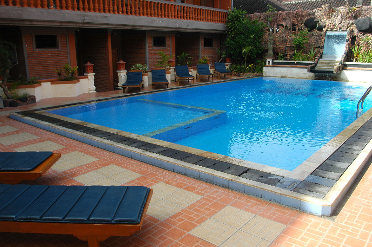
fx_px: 294
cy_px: 124
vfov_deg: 45.6
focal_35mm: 28
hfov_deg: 64.6
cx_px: 186
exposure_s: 1/200
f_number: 8
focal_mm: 19
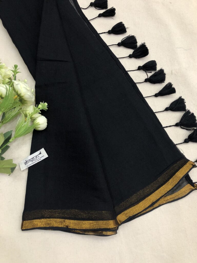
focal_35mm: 28
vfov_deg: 63.4
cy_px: 132
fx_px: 212
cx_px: 98
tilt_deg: -72.7
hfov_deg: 49.7
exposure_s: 1/33
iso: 32
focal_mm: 4
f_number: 1.8
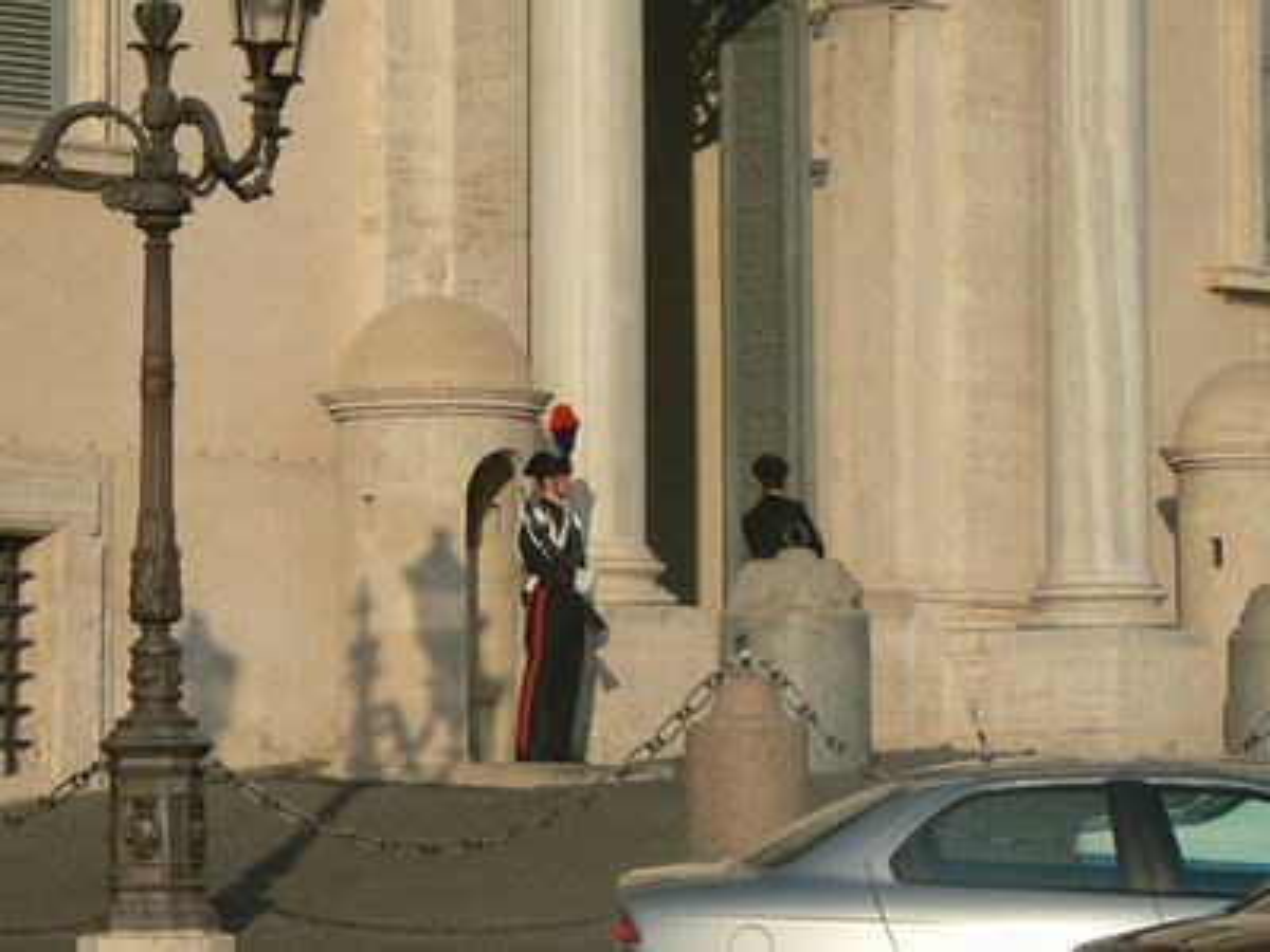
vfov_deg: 6.6
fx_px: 8292
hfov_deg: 8.8
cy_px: 476
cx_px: 635
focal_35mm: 226
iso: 80
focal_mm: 37.7
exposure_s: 1/400
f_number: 8
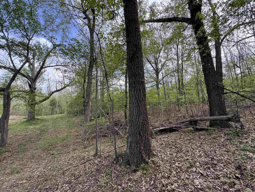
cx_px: 128
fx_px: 103
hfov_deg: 102.1
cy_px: 96
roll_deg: -1.5
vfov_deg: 85.7
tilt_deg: +8.7
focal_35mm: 14
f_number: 2.2
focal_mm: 2.22
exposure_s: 1/264
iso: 40
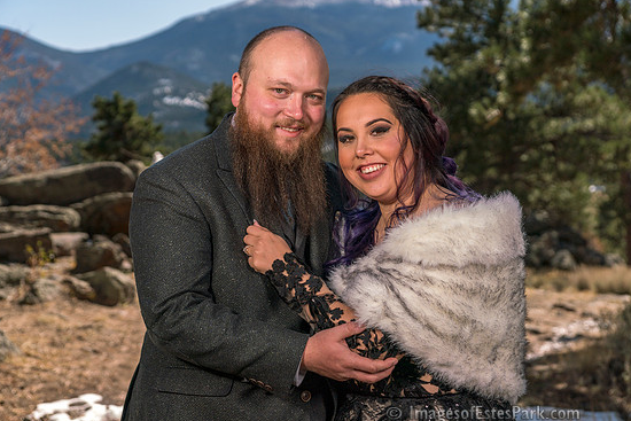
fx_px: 1017
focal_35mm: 58
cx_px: 325
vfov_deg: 23.4
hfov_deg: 34.5
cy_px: 207
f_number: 4.5
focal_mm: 55
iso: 200
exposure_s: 1/2500
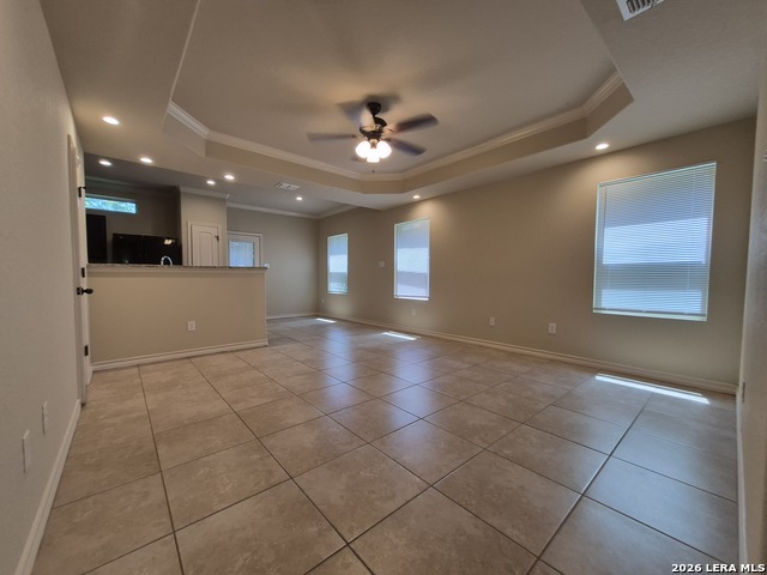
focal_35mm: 13
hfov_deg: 106.2
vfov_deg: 89.9
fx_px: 288
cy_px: 288
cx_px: 384
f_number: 2.2
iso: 80
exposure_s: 1/60
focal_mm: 1.74
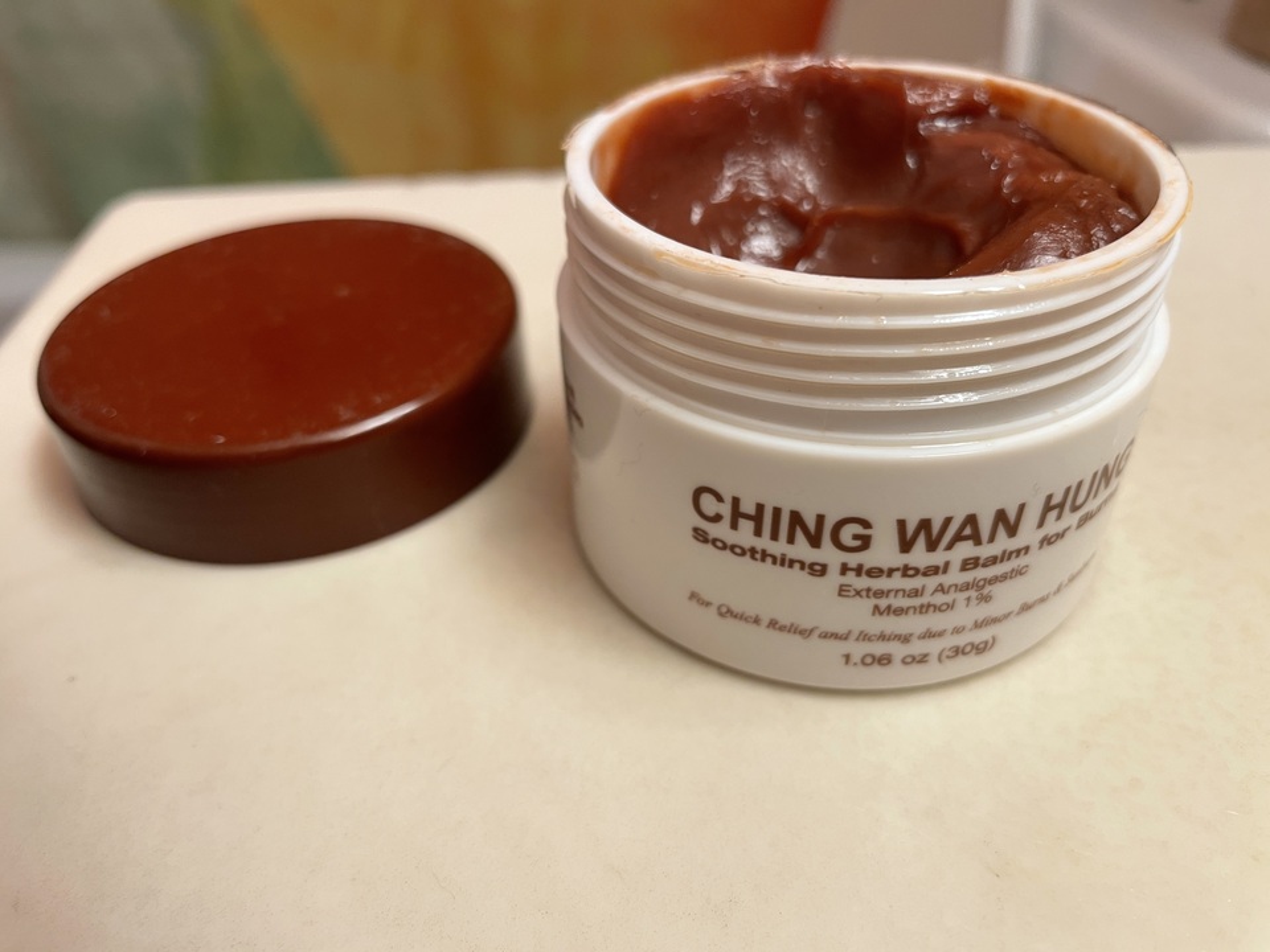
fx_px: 954
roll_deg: +1.8
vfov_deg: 53.1
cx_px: 635
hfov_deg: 67.3
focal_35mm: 26
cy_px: 476
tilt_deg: -38.5
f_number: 1.6
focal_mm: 4.2
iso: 80
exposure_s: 1/60
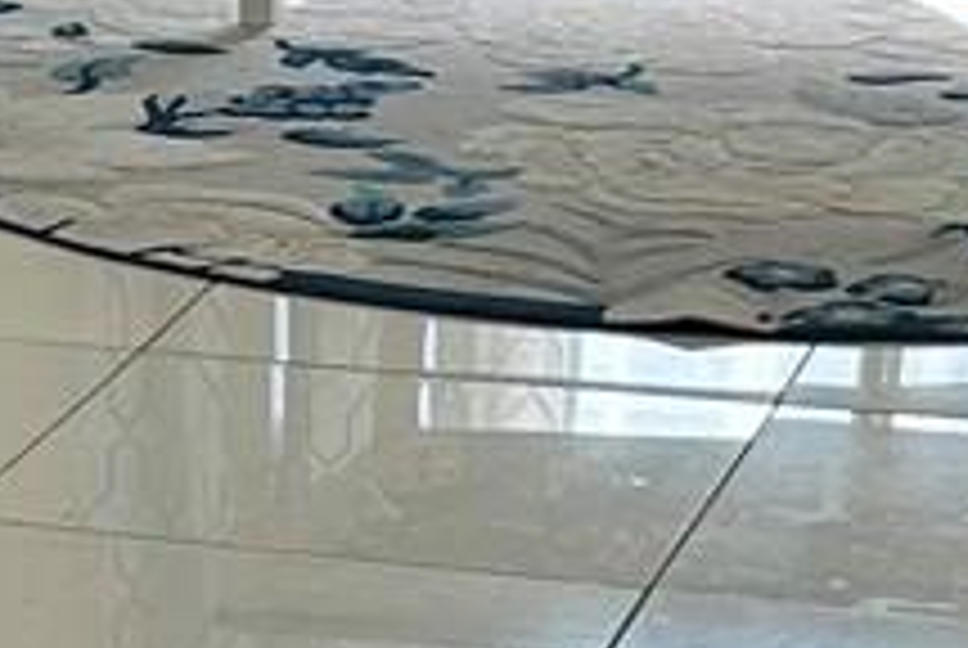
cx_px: -482
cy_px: 130
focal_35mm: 201
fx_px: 5412
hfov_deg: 9.9
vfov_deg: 6.8
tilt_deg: -15.3
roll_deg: +0.5
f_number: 1.5
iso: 64
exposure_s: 1/120
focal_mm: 5.7
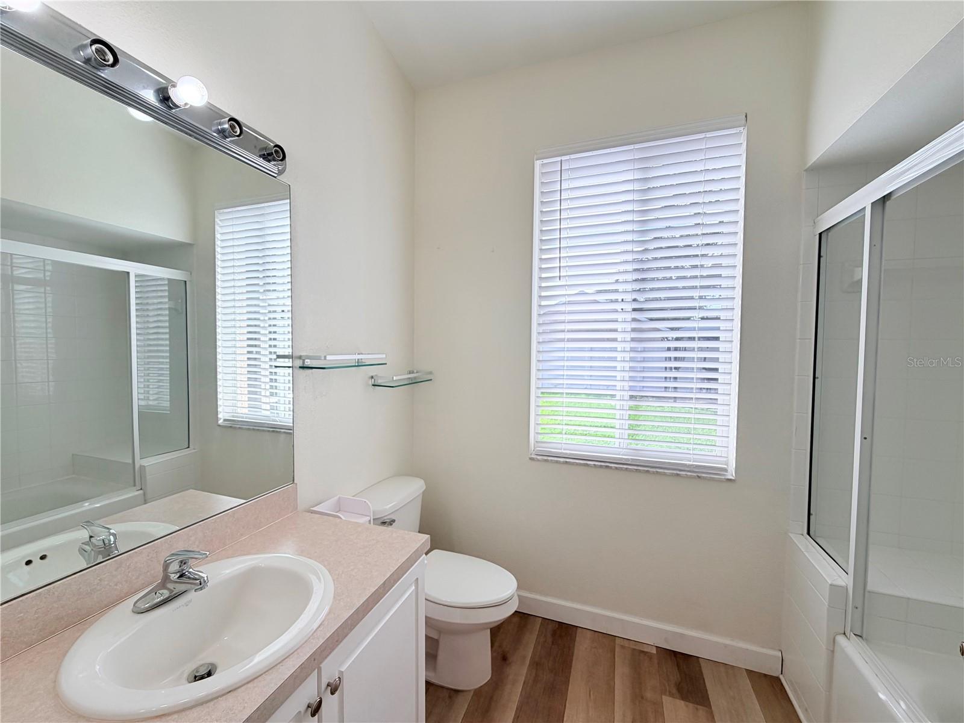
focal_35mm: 14
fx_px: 390
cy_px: 362
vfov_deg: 85.7
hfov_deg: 102.1
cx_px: 482
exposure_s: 1/224
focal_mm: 2.22
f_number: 2.2
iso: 50
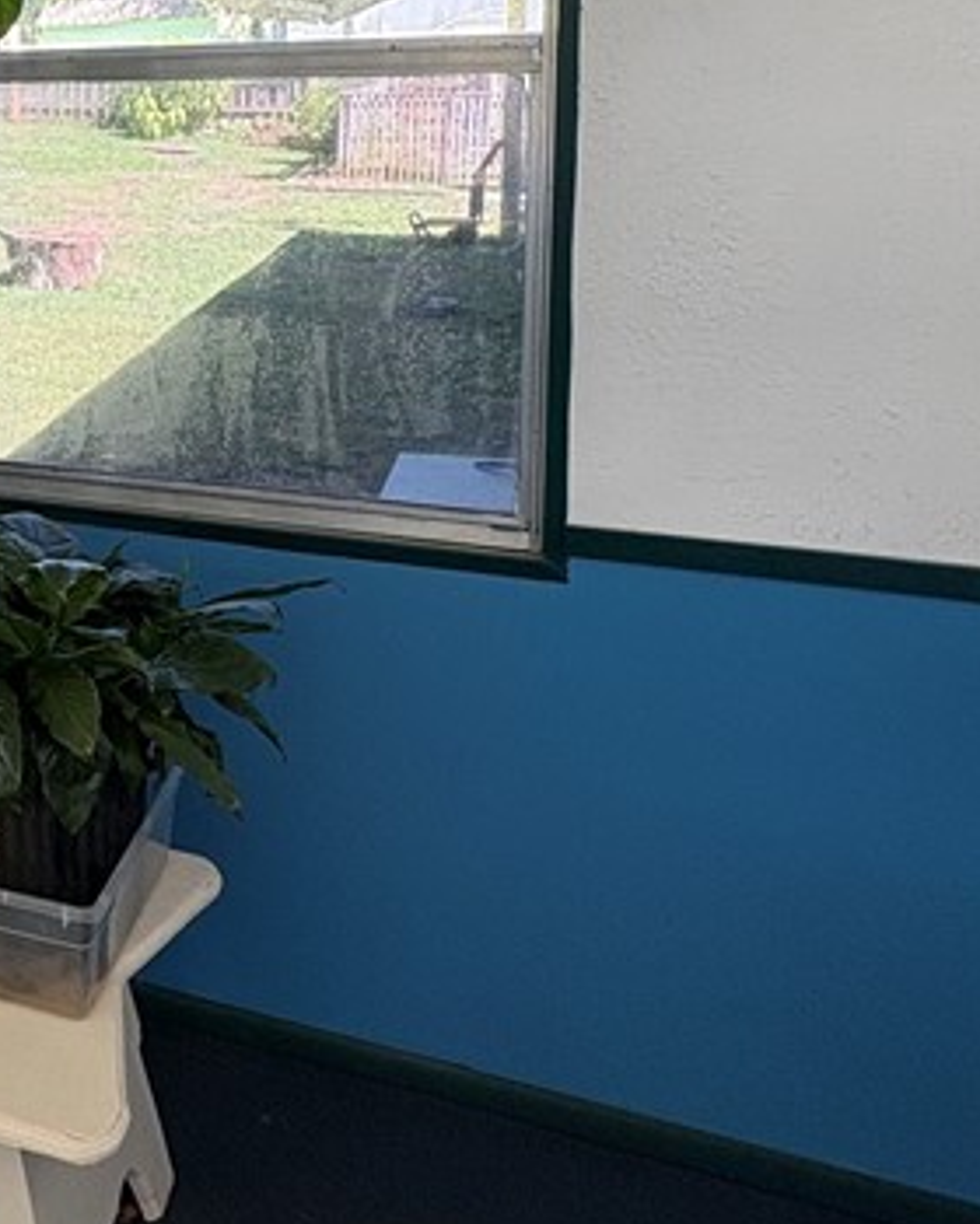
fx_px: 1450
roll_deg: +2.4
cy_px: 234
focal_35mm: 40
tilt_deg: -9.2
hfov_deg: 31.9
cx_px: -158
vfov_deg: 43.5
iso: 64
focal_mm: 2.22
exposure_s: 1/99
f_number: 2.2
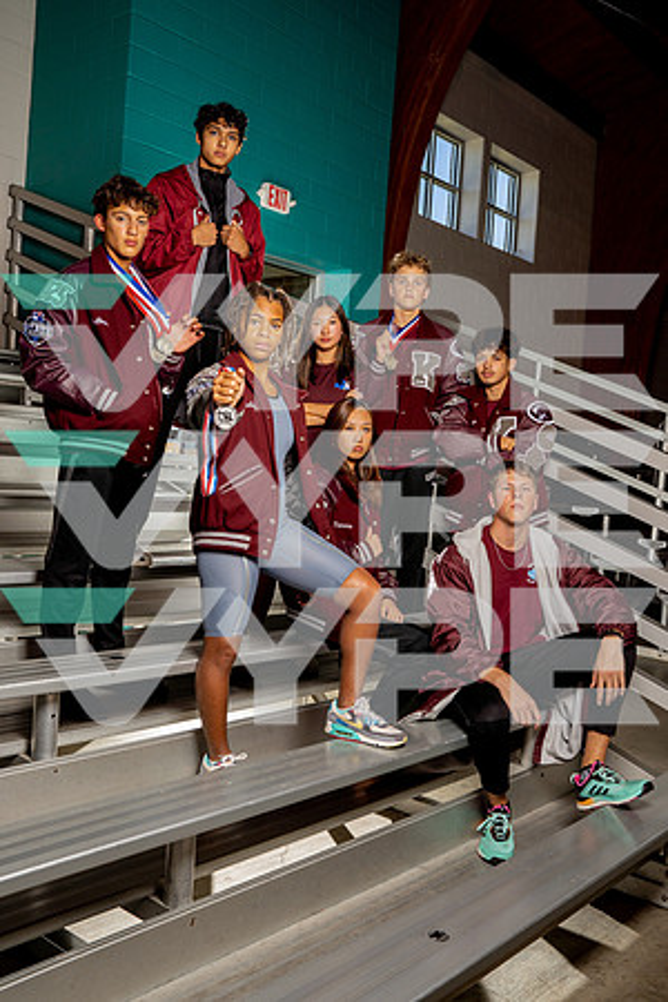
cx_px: 334
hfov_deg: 37.9
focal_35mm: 35
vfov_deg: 54.4
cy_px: 501
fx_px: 974
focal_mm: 35
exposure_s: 1/200
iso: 200
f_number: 7.1
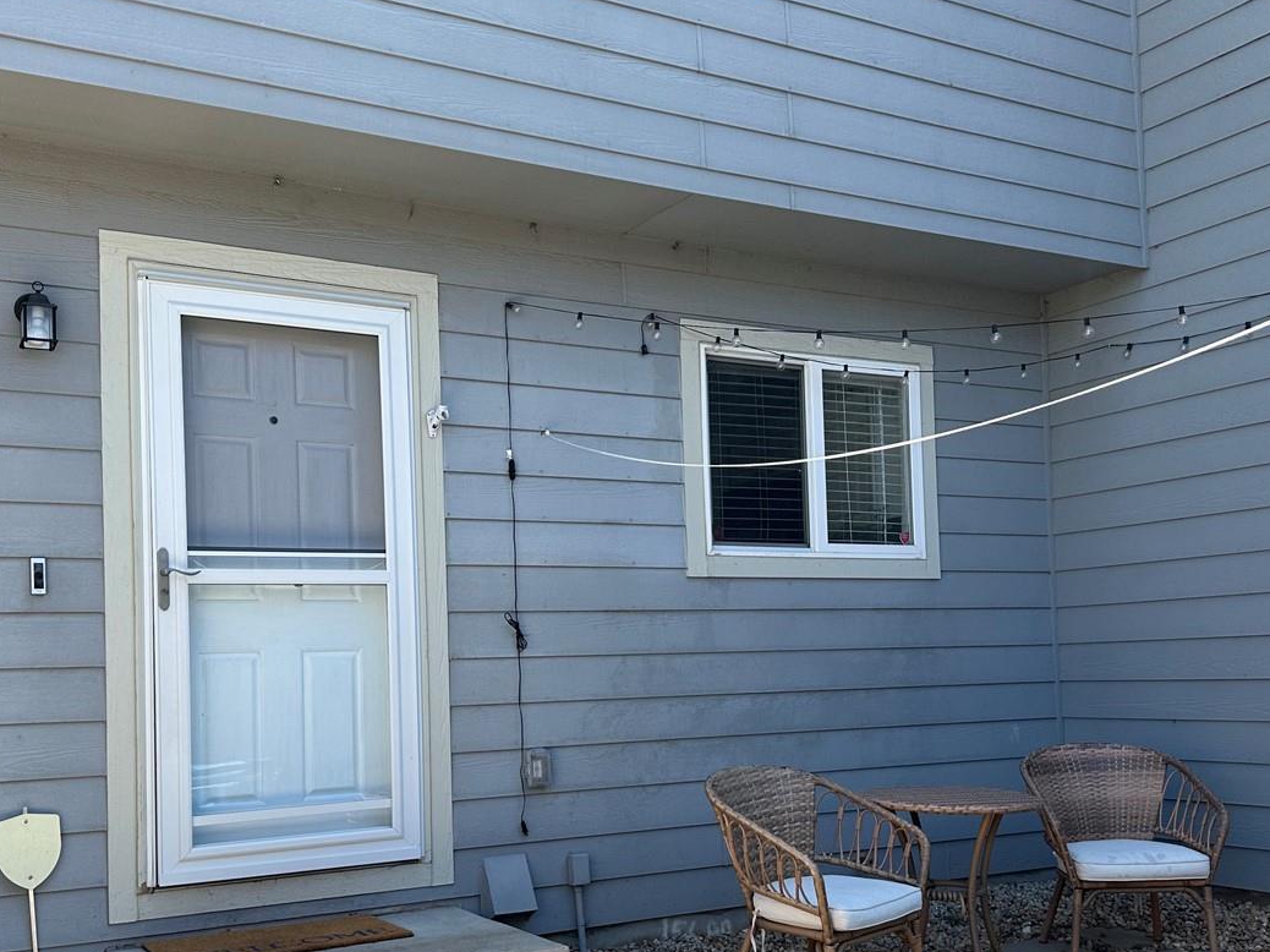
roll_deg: +1.3
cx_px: 637
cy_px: 606
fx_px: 1357
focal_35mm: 37
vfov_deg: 38.4
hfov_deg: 50.1
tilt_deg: +2.7
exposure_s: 1/1131
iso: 80
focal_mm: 6.86
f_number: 1.78
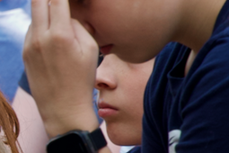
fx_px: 7932
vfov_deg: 1.1
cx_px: -181
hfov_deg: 1.7
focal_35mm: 1247
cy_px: 72
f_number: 4
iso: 250
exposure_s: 1/250
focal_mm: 113.69
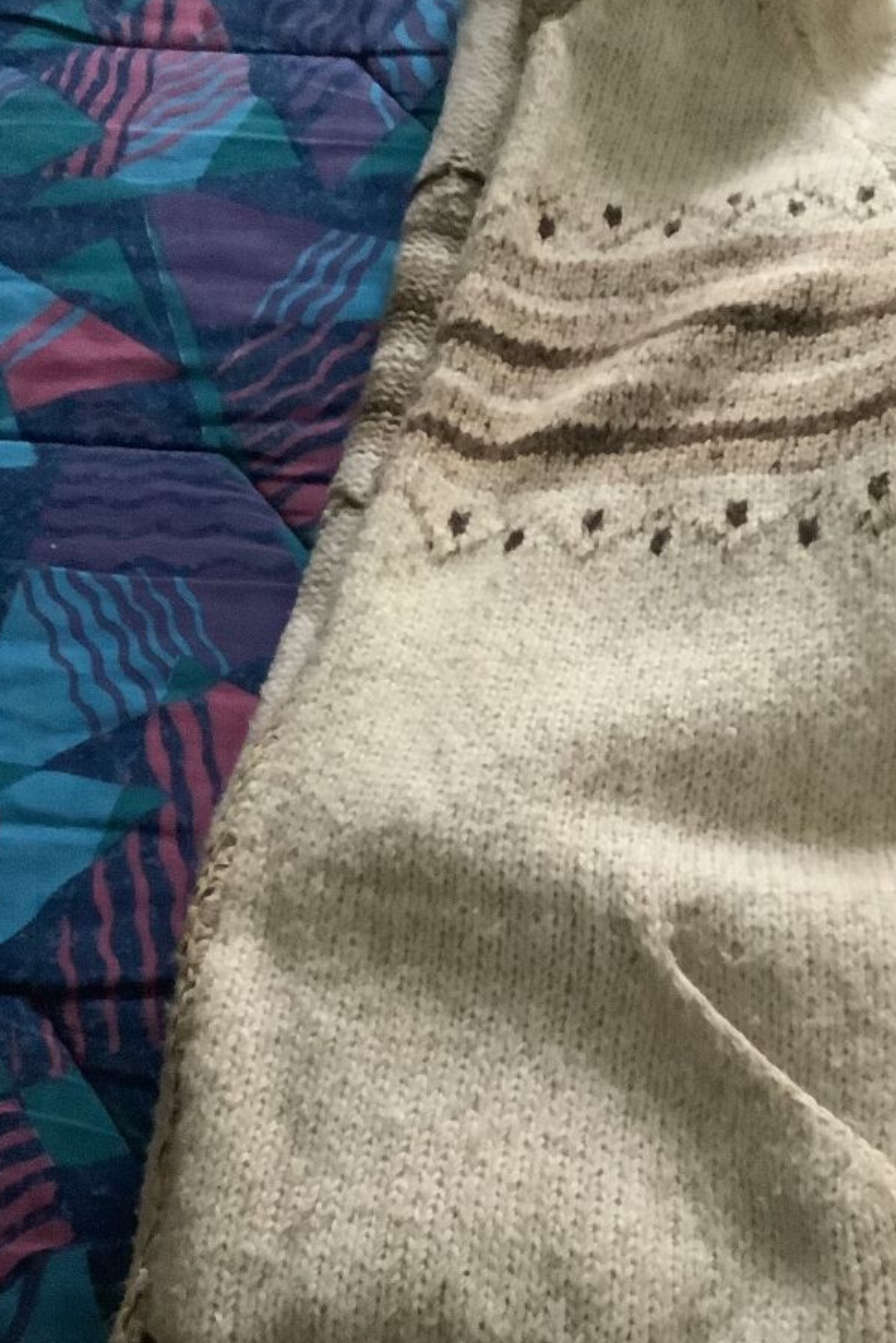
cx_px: 656
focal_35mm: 48
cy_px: 718
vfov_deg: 41.1
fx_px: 1791
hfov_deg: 27.7
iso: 640
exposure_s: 1/20
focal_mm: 3.3
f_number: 2.4
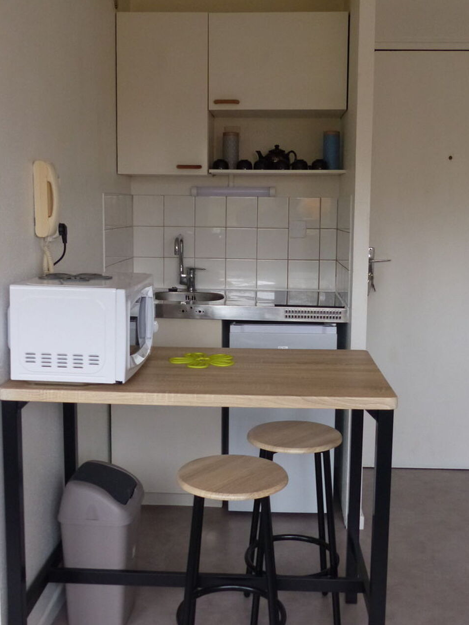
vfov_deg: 46.8
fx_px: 722
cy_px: 296
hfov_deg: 36.0
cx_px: 238
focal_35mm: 40
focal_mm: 6.8
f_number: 2.8
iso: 400
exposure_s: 1/40
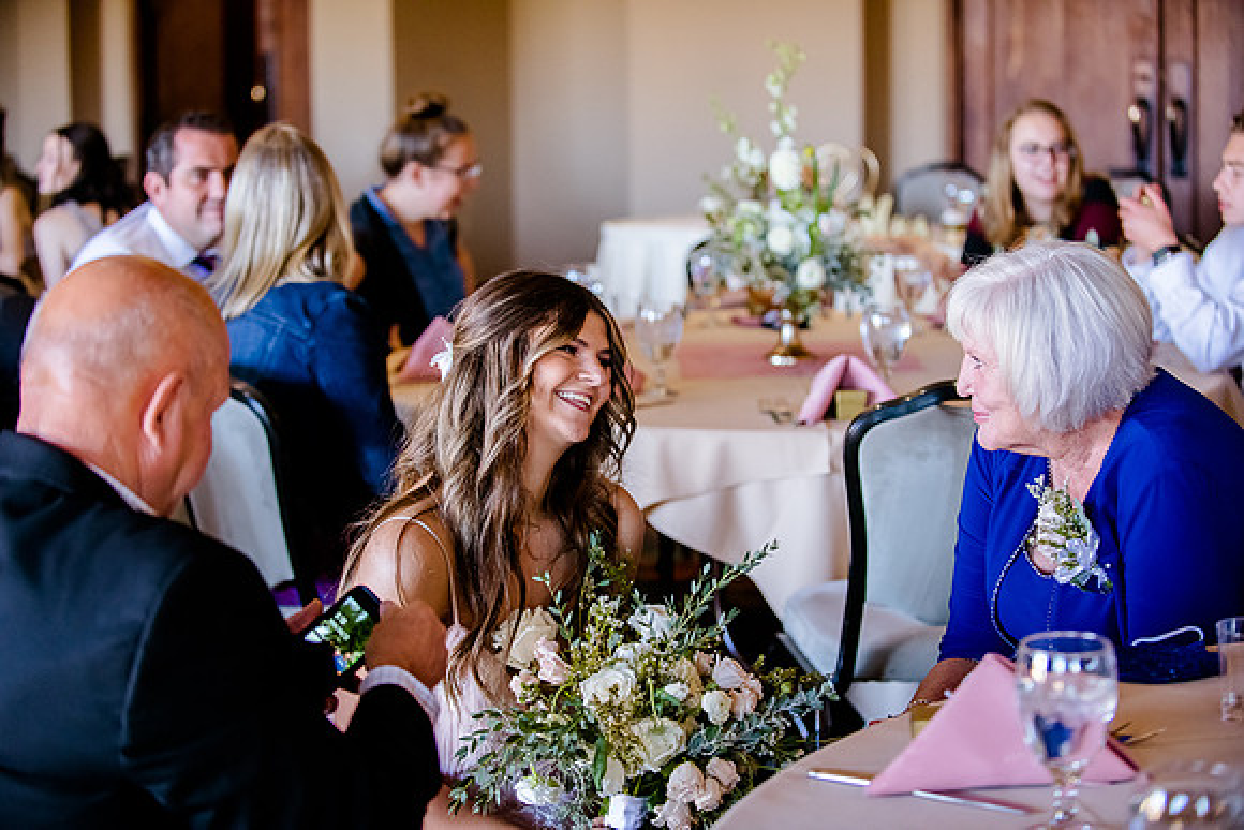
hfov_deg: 28.8
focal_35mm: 70
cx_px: 622
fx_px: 2419
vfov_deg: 19.5
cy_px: 415
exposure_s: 1/320
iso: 2500
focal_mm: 70
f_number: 2.8
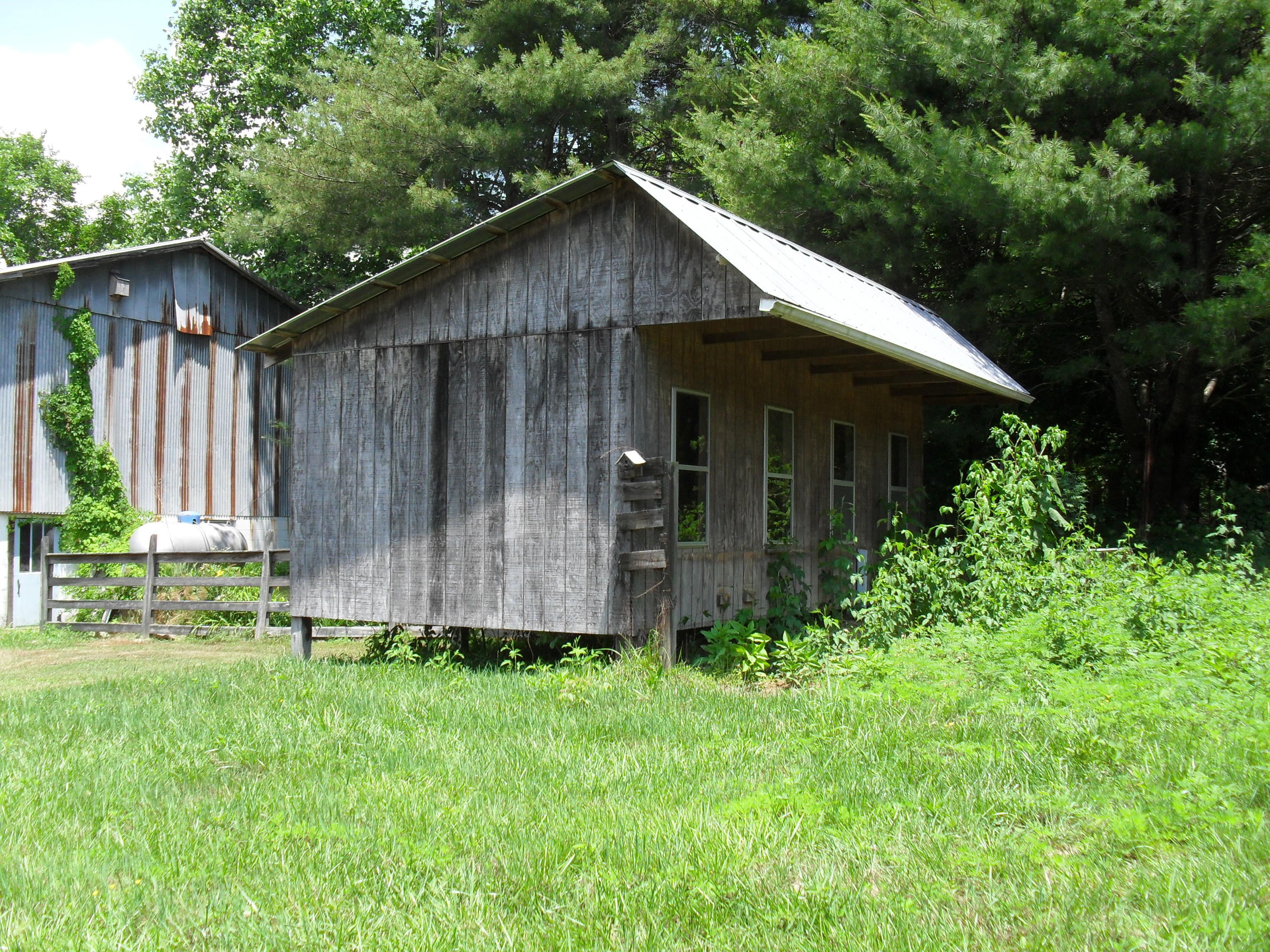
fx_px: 1284
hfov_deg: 52.6
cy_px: 476
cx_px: 635
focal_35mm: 35
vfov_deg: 40.7
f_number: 3.2
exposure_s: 1/500
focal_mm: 6.3
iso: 100
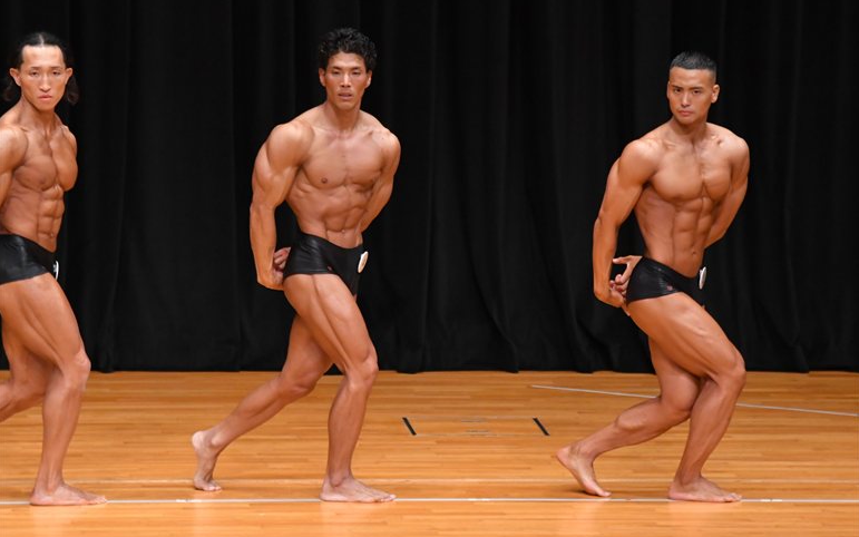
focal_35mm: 292
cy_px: 275
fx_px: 6836
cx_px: 430
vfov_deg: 4.5
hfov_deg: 7.2
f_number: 5.6
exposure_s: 1/400
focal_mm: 190
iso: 4000
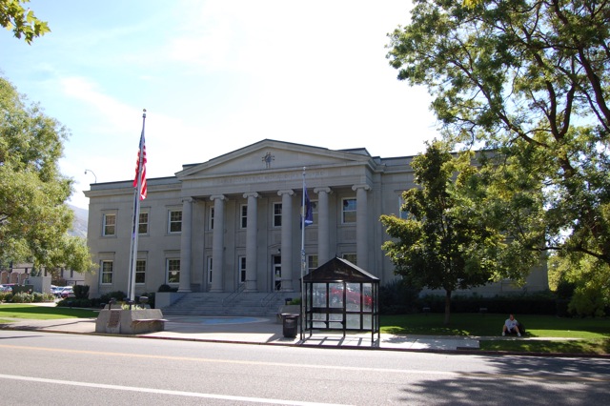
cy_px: 203
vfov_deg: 43.6
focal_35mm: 30
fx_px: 508
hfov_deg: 62.0
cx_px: 305
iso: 200
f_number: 8
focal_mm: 20
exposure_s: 1/250
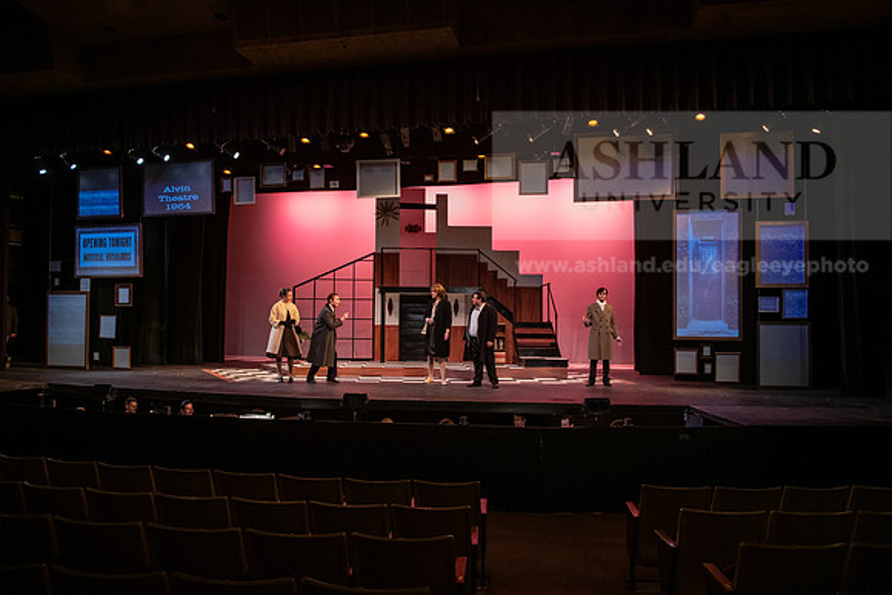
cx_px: 446
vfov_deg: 48.0
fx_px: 669
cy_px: 298
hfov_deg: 67.4
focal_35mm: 27
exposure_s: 1/200
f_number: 3.2
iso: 2500
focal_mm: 27
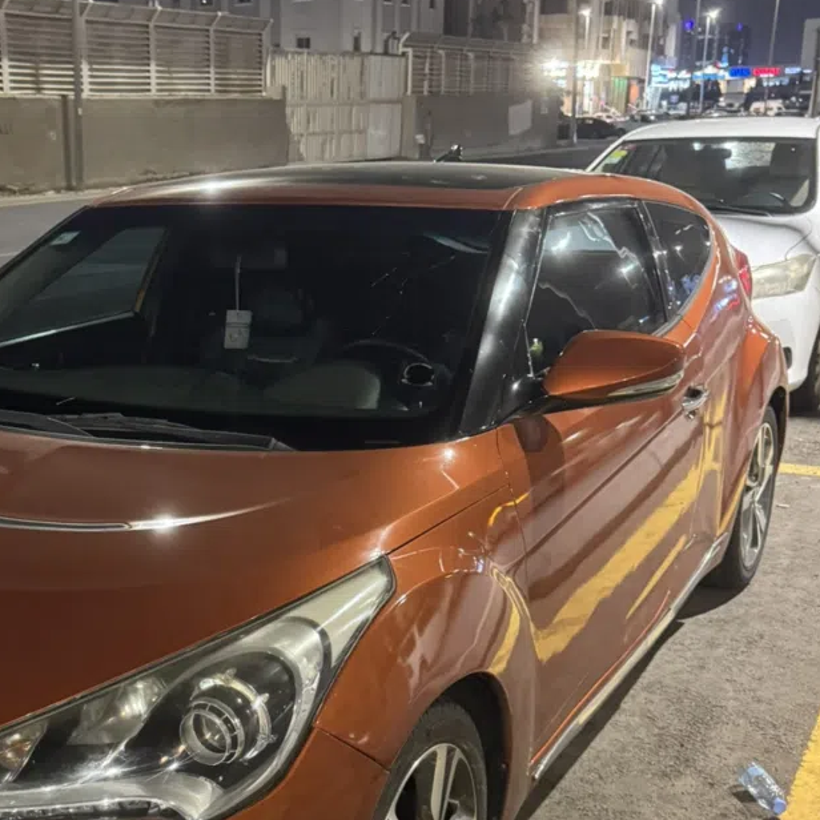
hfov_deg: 35.1
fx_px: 1260
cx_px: 189
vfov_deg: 35.8
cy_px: 537
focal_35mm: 47
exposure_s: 1/30
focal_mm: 6.76
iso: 800
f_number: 1.78
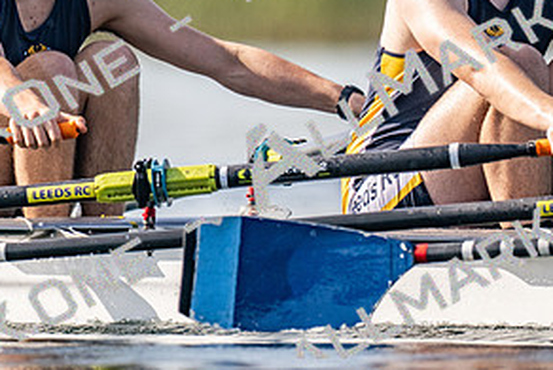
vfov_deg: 0.8
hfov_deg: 1.2
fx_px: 27432
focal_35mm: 1785
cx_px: 83
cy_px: 34
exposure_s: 1/2500
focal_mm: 600
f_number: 5
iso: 250
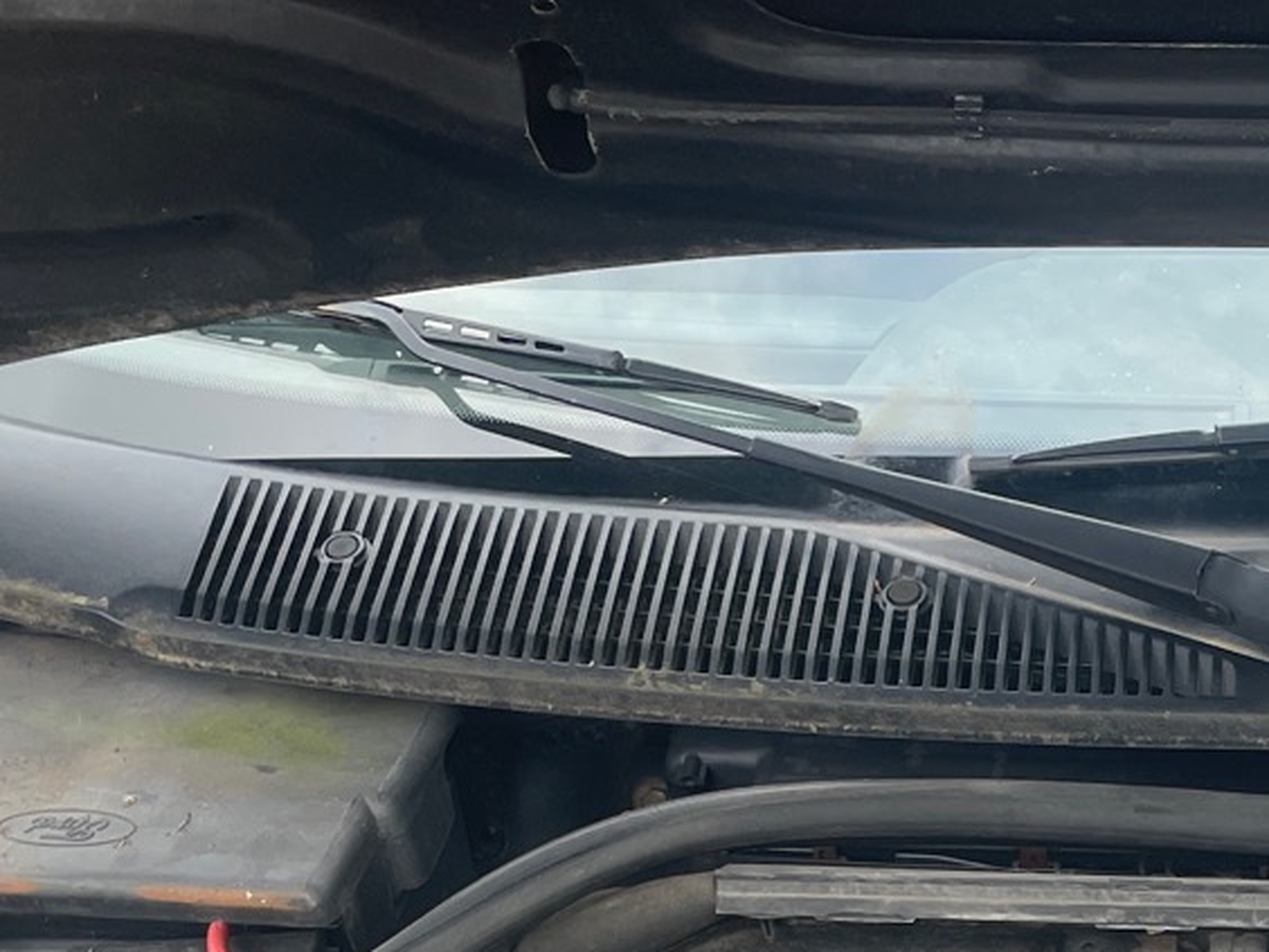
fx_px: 3043
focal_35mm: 83
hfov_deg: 22.6
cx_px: 1287
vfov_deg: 16.6
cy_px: 1317
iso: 32
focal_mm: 4.2
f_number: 1.6
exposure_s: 1/540
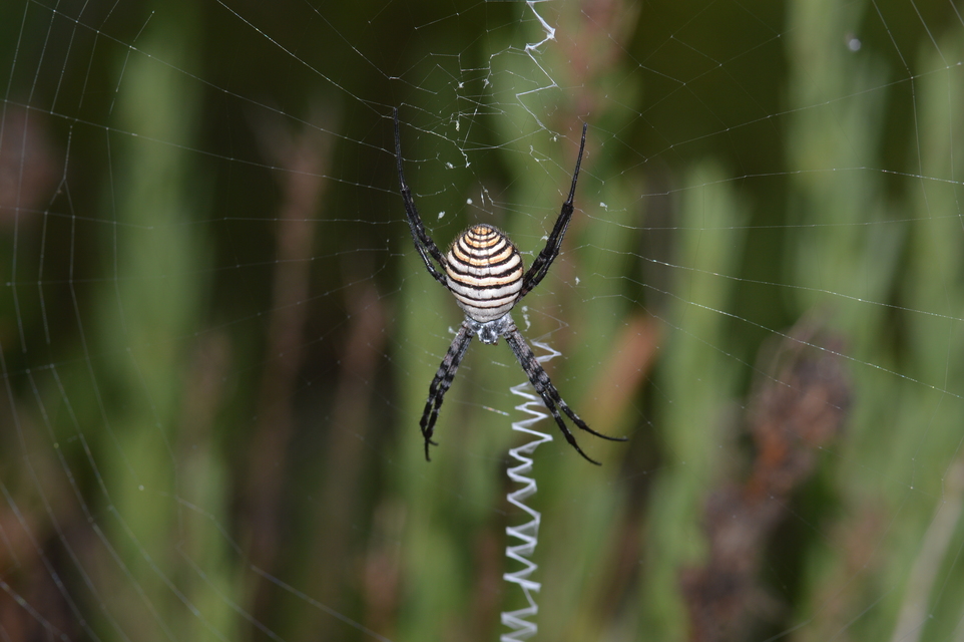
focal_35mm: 158
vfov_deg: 8.7
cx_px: 482
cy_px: 321
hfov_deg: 13.0
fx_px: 4214
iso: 100
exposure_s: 1/60
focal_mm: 105
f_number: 11
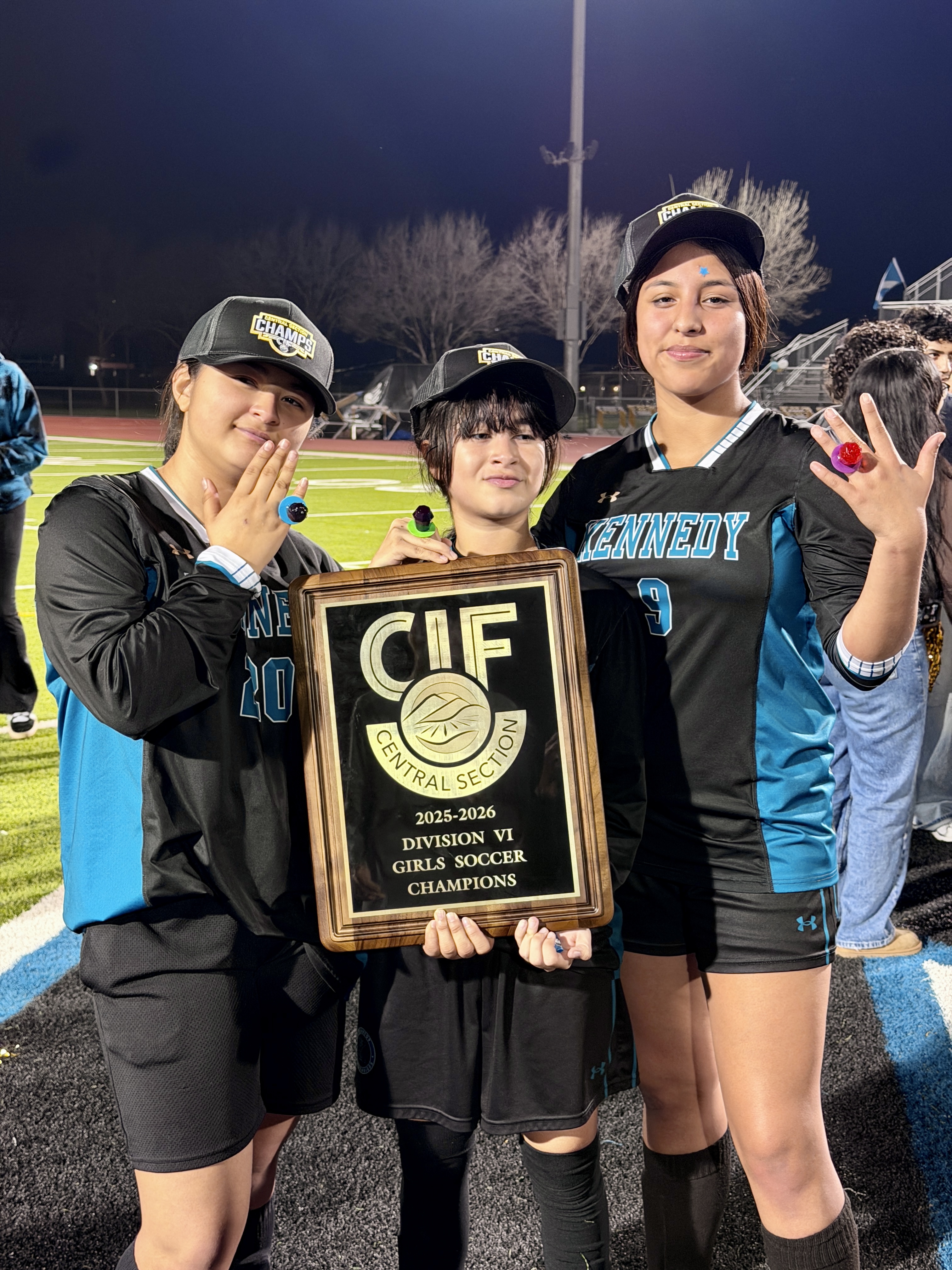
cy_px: 635
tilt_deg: -7.7
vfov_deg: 39.7
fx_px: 1760
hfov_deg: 30.3
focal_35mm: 48
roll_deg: -0.8
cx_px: 476
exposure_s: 1/60
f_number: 1.78
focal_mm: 6.76
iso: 200
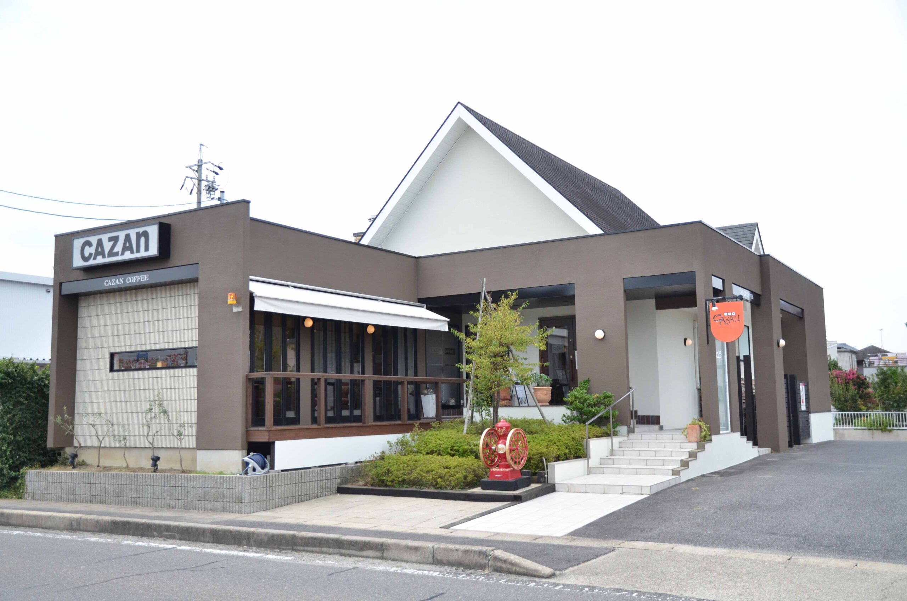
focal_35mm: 33
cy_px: 300
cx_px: 454
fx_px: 830
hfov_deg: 57.3
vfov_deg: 39.8
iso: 640
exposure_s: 1/4000
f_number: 3
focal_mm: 22
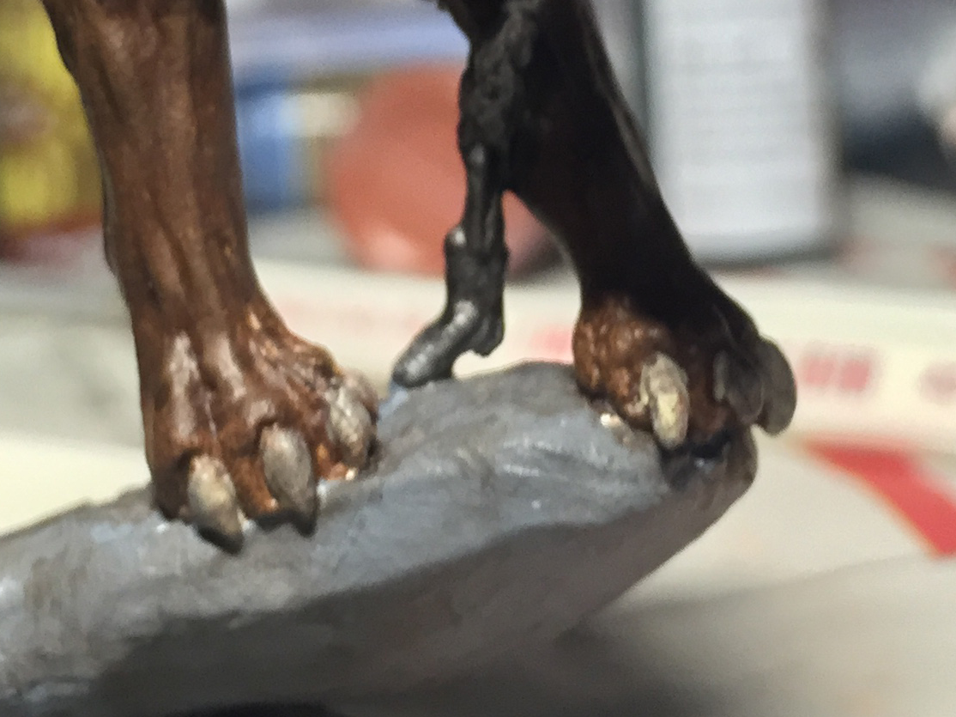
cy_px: -104
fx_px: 2347
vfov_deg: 16.7
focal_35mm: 85
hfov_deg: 23.0
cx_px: 495
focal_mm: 4.15
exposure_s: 1/33
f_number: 2.2
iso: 125
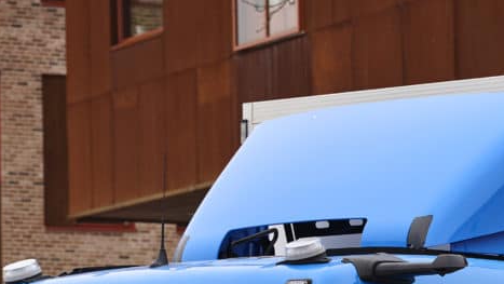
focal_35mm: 280
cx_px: 705
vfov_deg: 4.3
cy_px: 494
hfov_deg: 7.6
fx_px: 3743
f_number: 4
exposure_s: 1/400
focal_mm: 61
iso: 160
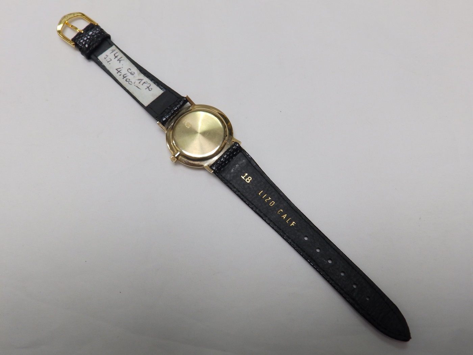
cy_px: 178
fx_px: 437
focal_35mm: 32
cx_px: 236
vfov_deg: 44.2
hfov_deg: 56.8
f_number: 3.7
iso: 125
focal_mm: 5.7
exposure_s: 1/30
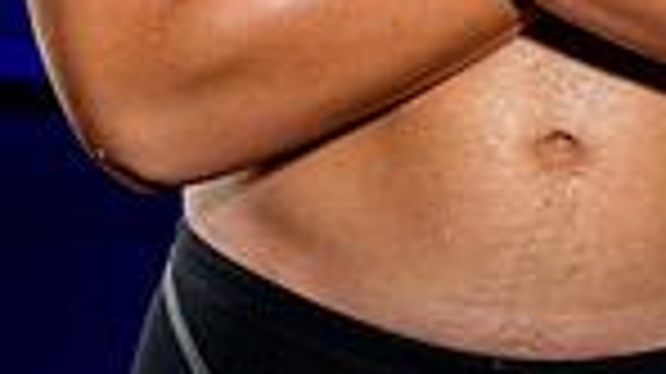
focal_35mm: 156
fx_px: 2753
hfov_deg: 13.8
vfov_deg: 7.3
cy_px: -545
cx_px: 490
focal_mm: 49
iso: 2500
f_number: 9
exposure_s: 1/250
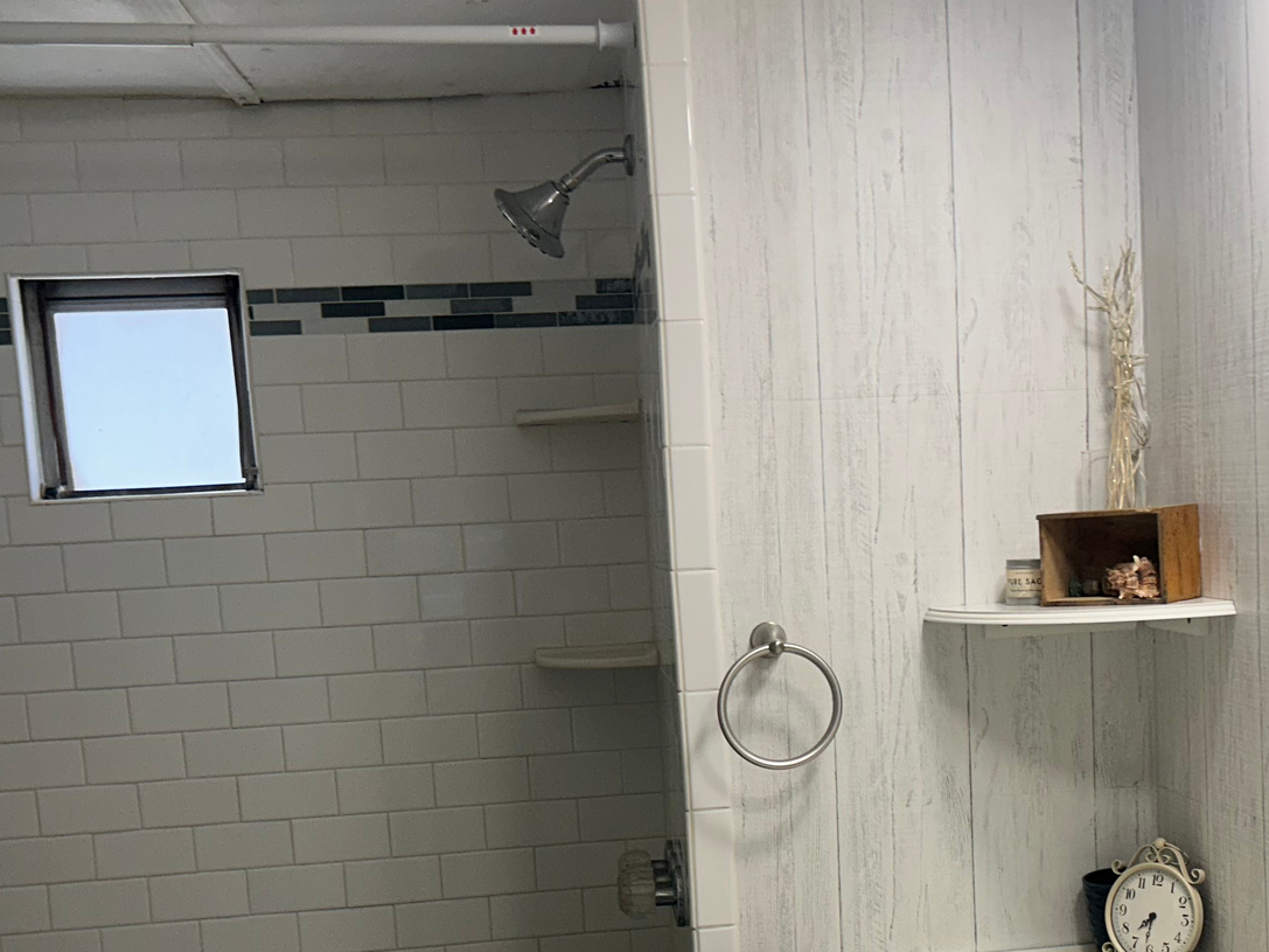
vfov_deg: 29.1
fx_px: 1796
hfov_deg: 38.5
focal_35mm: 49
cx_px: 838
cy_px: 749
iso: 80
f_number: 1.5
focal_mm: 5.7
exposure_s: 1/120
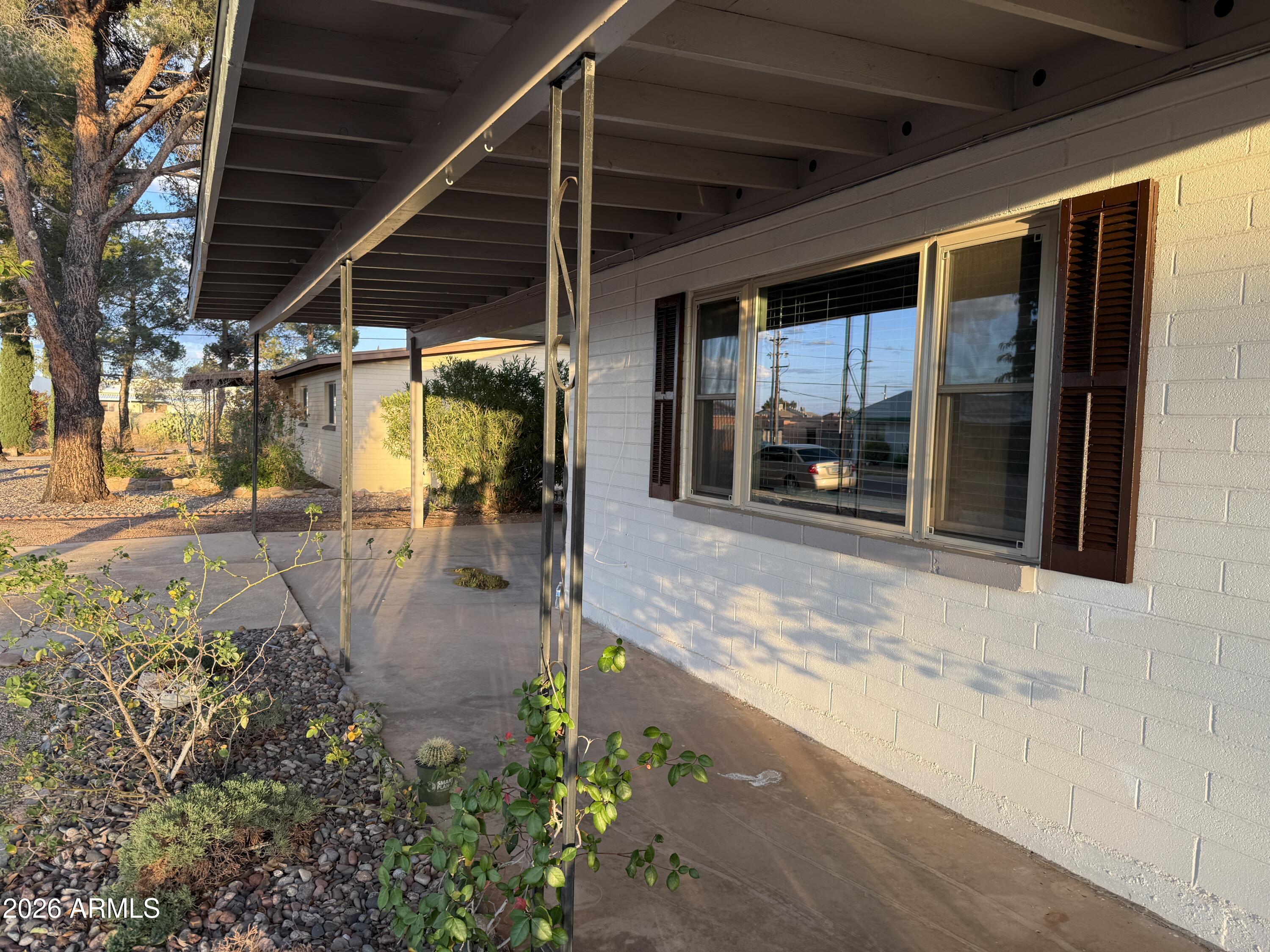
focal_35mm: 24
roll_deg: -2.2
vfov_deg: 56.8
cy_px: 476
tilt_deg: -2.2
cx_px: 635
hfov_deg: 71.6
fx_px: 881
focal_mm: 6.76
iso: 64
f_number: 1.78
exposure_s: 1/226
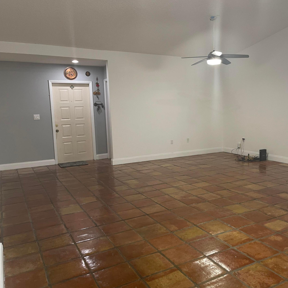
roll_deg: +1.1
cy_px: 144
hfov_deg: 52.0
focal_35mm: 31
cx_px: 178
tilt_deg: -8.1
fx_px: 292
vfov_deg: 52.5
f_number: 1.6
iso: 100
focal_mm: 5.1
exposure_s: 1/60
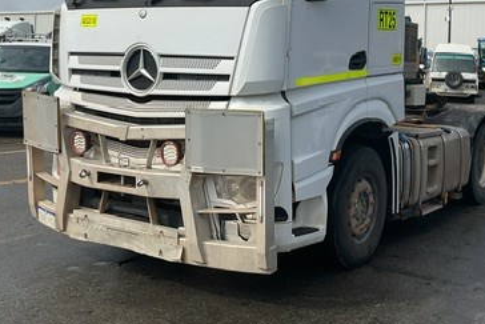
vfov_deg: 25.0
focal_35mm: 53
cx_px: 313
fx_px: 714
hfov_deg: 37.2
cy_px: 53
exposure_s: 1/2538
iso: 16
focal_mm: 3
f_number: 1.8
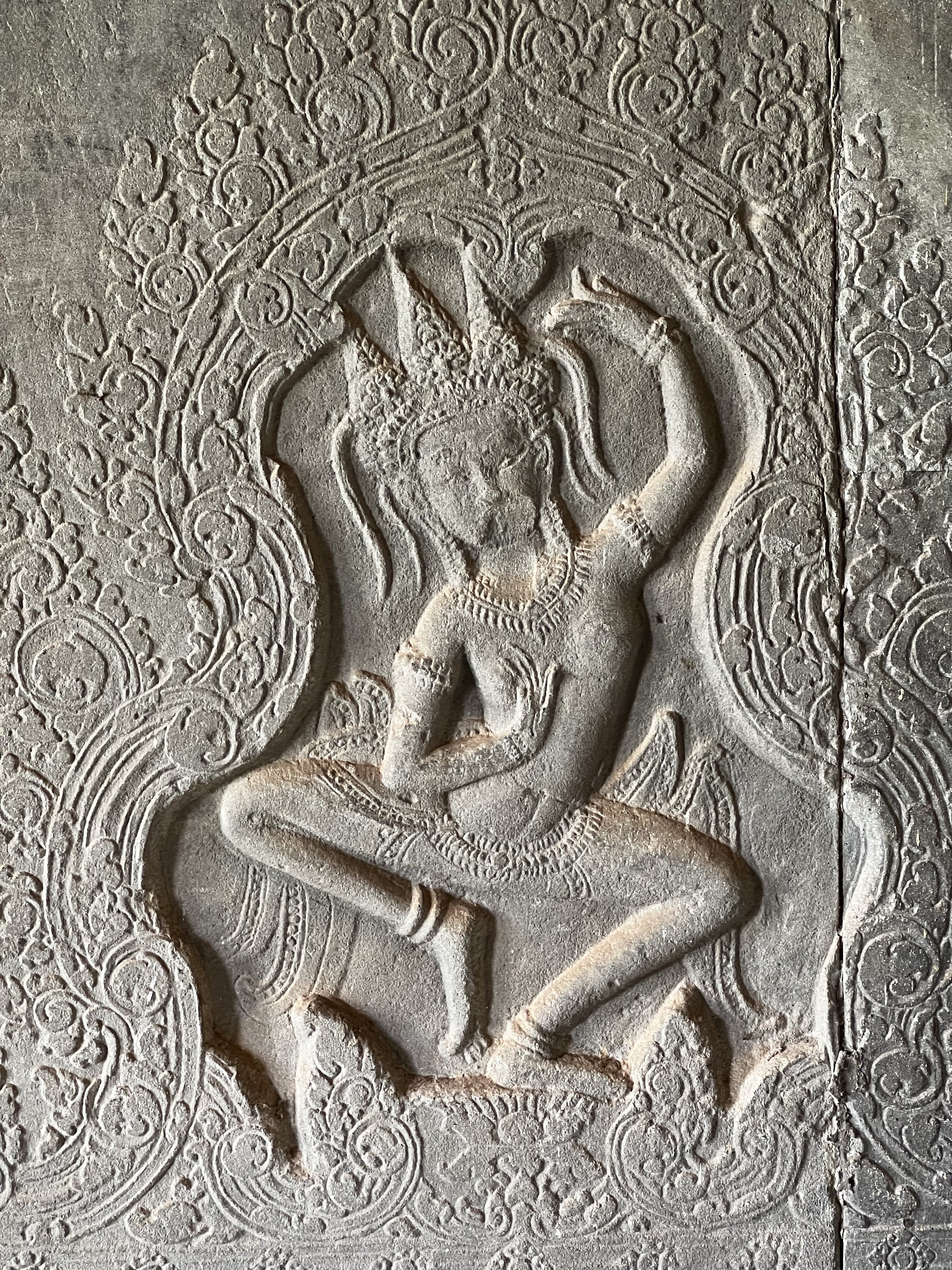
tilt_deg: -6.3
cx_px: 476
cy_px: 635
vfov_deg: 25.3
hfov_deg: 19.1
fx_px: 2824
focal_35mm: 77
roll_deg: +1.7
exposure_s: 1/60
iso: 320
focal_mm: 9
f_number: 2.8
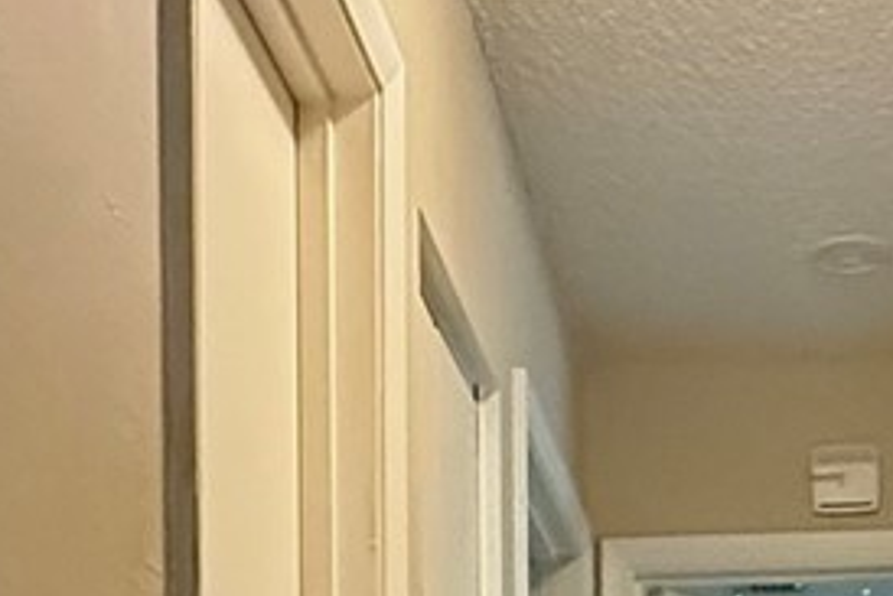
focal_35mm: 85
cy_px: 1104
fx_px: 2109
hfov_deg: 23.6
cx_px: 714
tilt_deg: -0.9
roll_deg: +0.3
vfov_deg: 14.1
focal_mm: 2.22
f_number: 2.2
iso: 640
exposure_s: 1/60
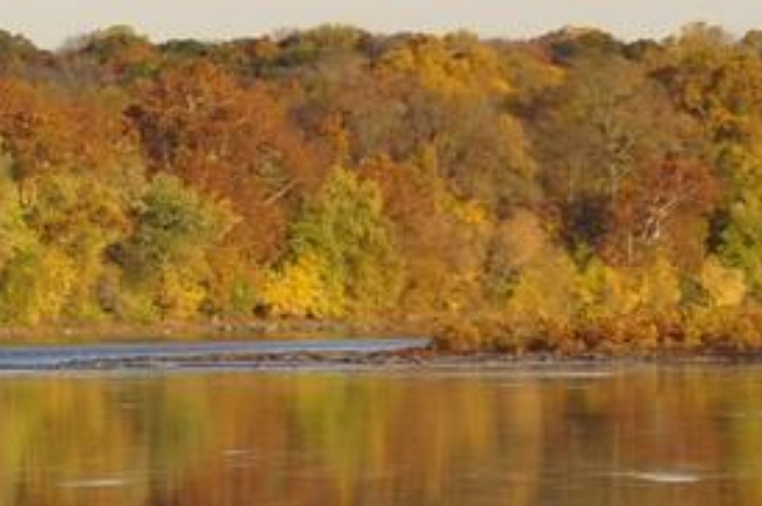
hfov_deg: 3.5
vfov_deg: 2.4
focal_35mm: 583
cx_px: -723
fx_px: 12325
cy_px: 378
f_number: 10
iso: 200
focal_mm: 52
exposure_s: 1/250
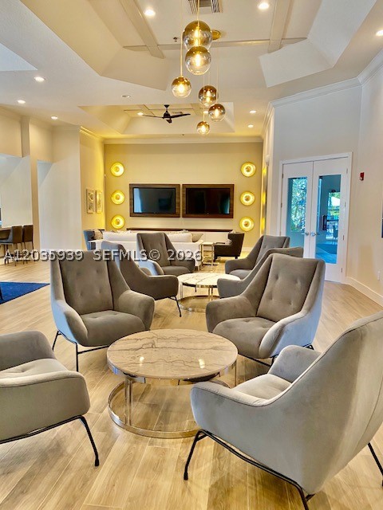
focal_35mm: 26
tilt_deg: -3.3
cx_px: 192
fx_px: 384
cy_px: 255
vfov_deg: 67.3
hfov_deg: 53.1
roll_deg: -1.1
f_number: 1.8
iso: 160
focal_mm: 4.25
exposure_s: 1/60
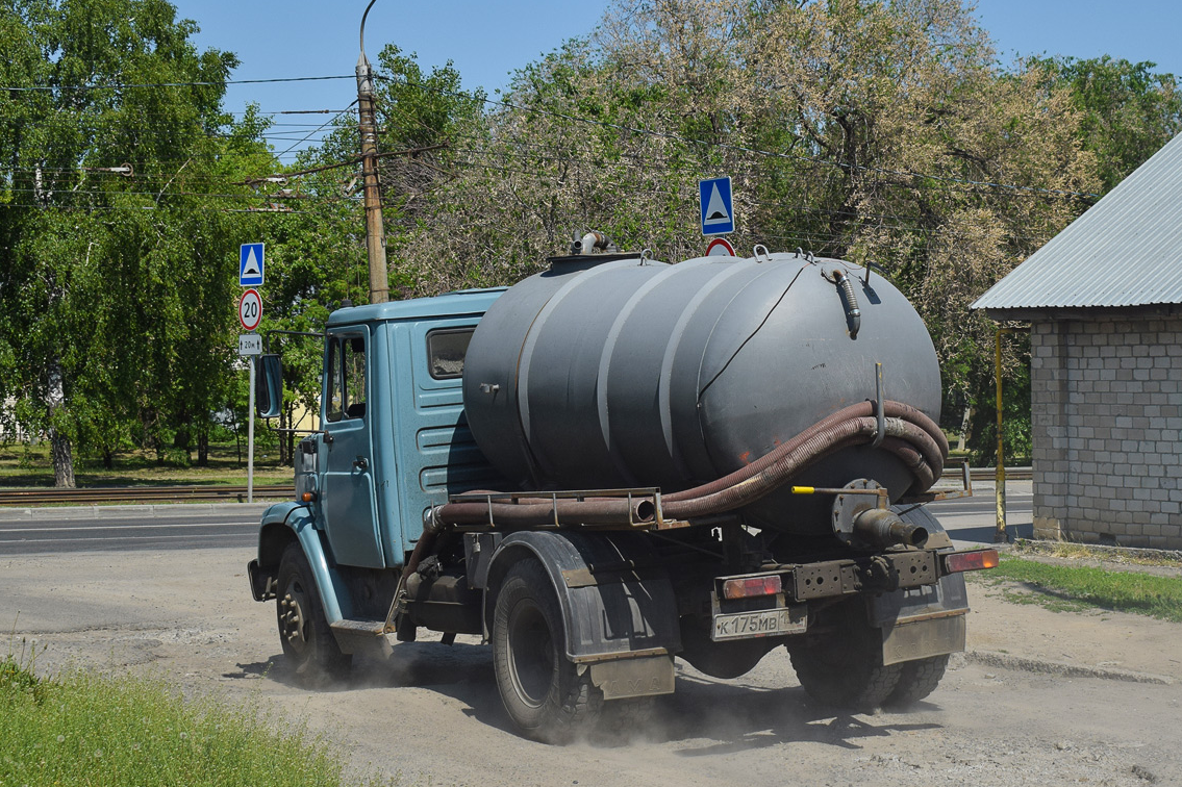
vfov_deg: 24.4
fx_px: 1823
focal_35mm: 56
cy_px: 397
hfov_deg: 35.9
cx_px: 604
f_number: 7.1
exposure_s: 1/1250
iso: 200
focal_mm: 35
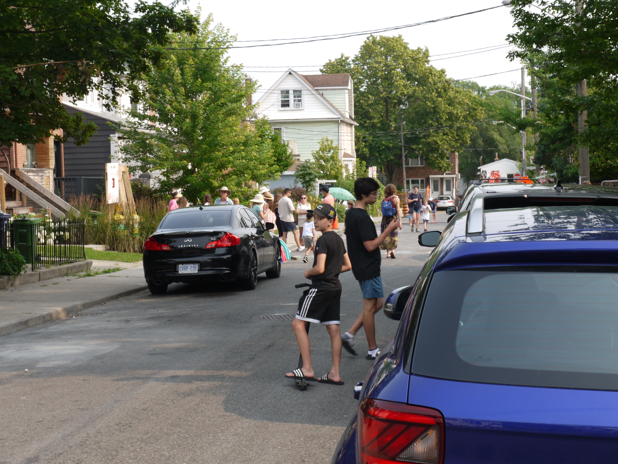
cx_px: 309
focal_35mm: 70
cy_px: 232
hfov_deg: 27.8
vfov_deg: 21.0
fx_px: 1250
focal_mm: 35
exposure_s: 1/50
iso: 125
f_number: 14
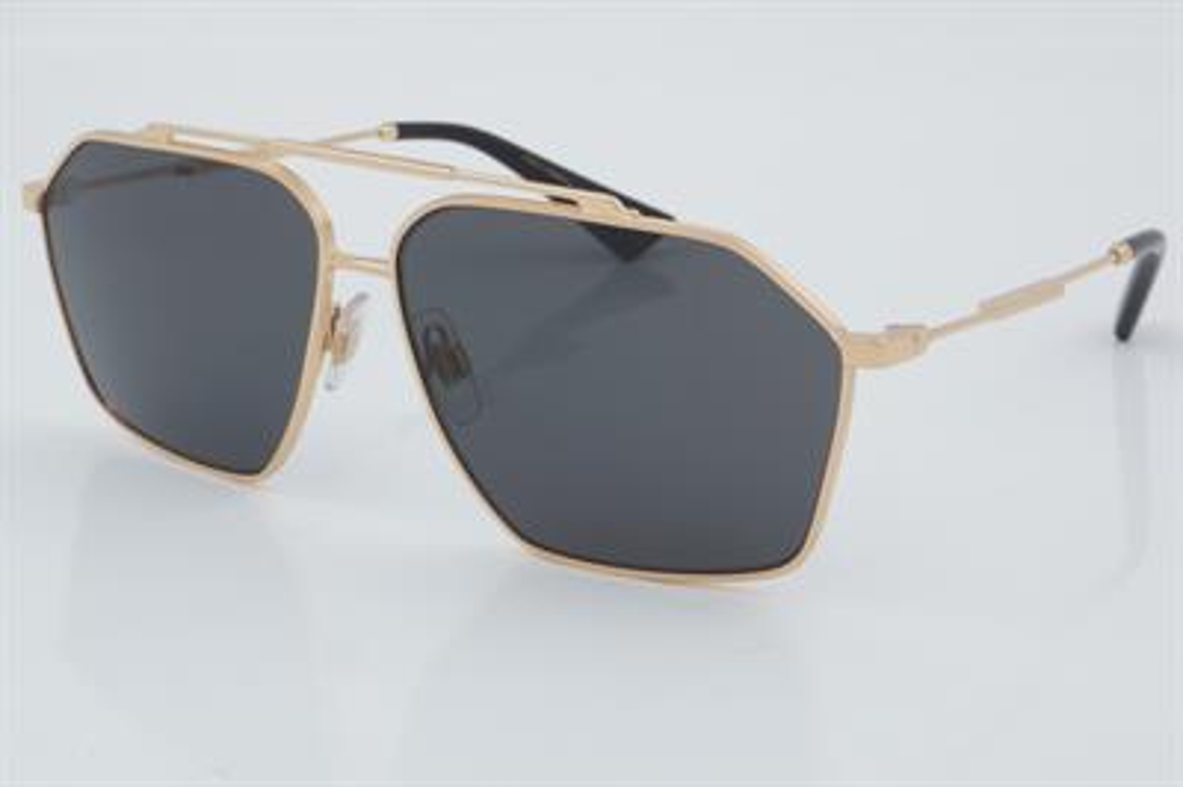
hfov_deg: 24.6
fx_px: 2709
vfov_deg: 16.5
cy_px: 394
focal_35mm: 82
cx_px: 592
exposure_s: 1/4
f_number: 32
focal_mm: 55
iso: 100
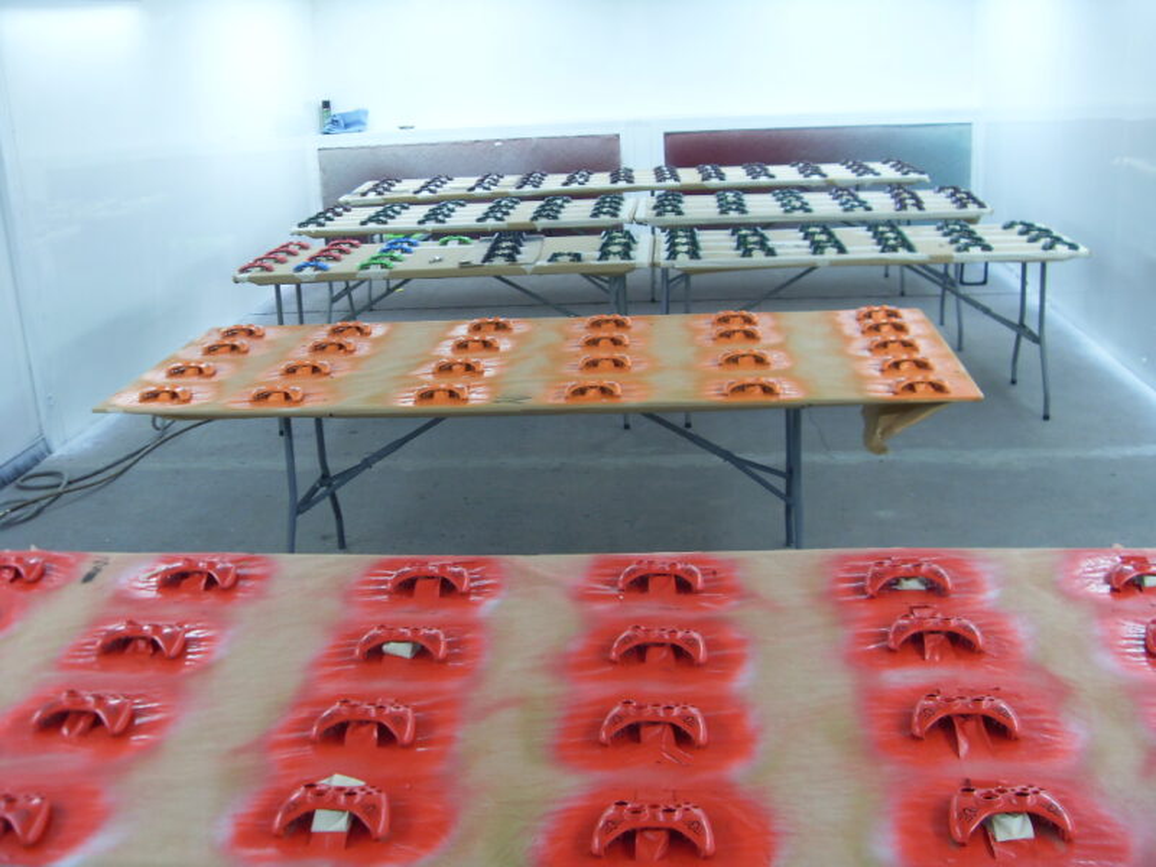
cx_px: 578
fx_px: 1169
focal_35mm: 35
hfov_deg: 52.6
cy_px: 434
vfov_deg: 40.7
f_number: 2.8
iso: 100
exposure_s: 1/60
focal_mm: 6.3
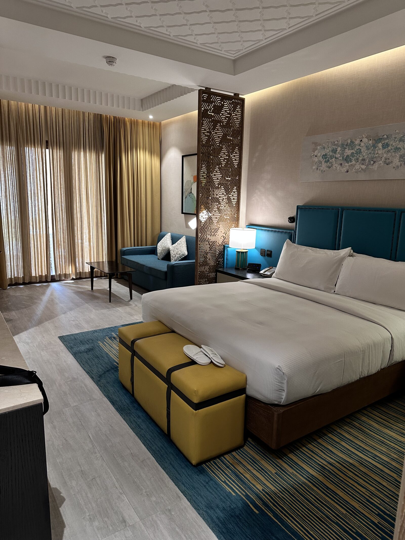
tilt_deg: -9.9
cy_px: 270
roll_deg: -1.4
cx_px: 202
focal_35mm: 24
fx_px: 374
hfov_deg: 56.8
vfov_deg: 71.6
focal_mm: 6.86
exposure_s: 1/50
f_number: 1.78
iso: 200
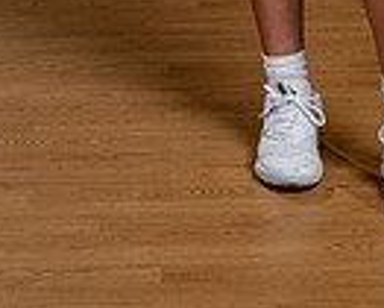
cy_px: -343
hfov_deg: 11.9
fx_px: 1831
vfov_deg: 9.0
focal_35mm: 161
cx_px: 299
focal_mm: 50
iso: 100
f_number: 8
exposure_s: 1/250
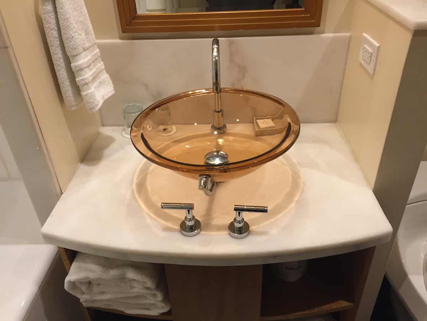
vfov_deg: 48.2
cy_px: 160
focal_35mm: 29
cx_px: 214
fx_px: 358
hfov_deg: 61.7
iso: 80
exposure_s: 1/30
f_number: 2.2
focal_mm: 4.2
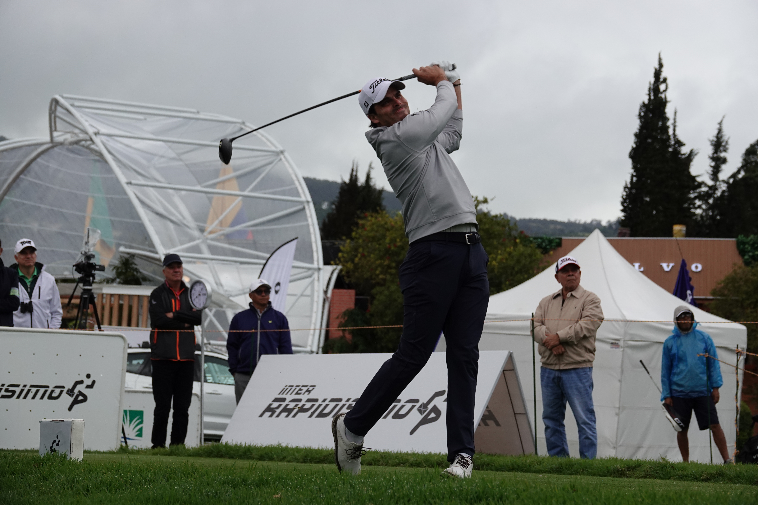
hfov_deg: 19.1
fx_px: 2253
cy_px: 252
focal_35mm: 107
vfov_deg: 12.8
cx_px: 379
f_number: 4
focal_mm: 39.42
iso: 250
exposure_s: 1/1000
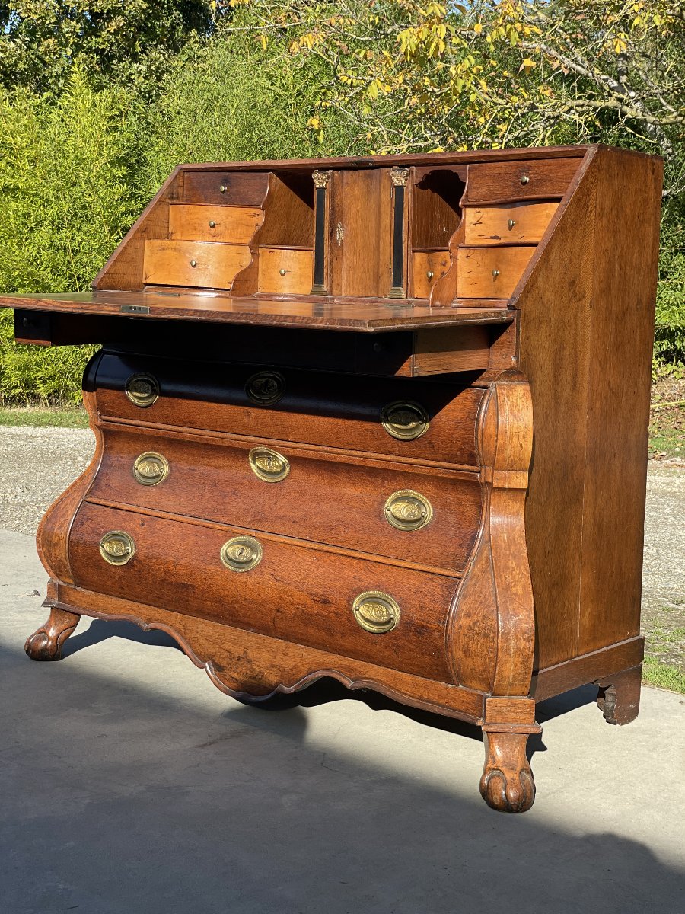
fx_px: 1372
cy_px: 457
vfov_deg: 36.8
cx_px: 342
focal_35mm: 52
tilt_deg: -7.5
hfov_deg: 28.0
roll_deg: -0.6
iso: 25
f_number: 2
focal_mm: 6
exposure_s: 1/716
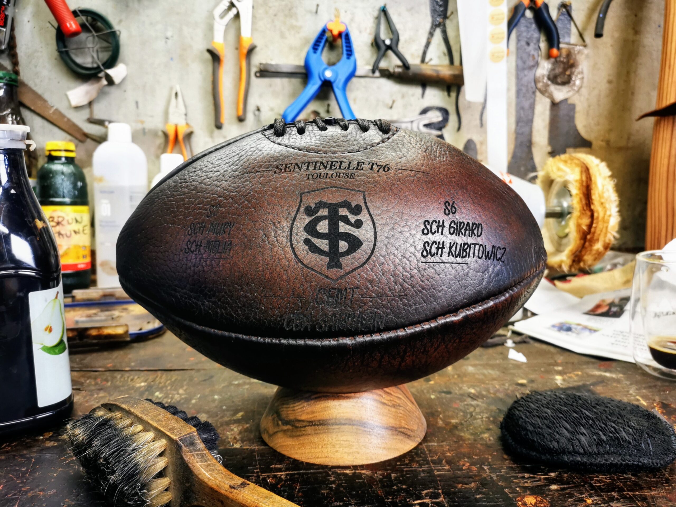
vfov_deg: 51.4
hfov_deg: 65.3
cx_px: 338
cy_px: 254
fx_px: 527
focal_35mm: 27
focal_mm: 5.58
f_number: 1.8
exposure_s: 1/50
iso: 200
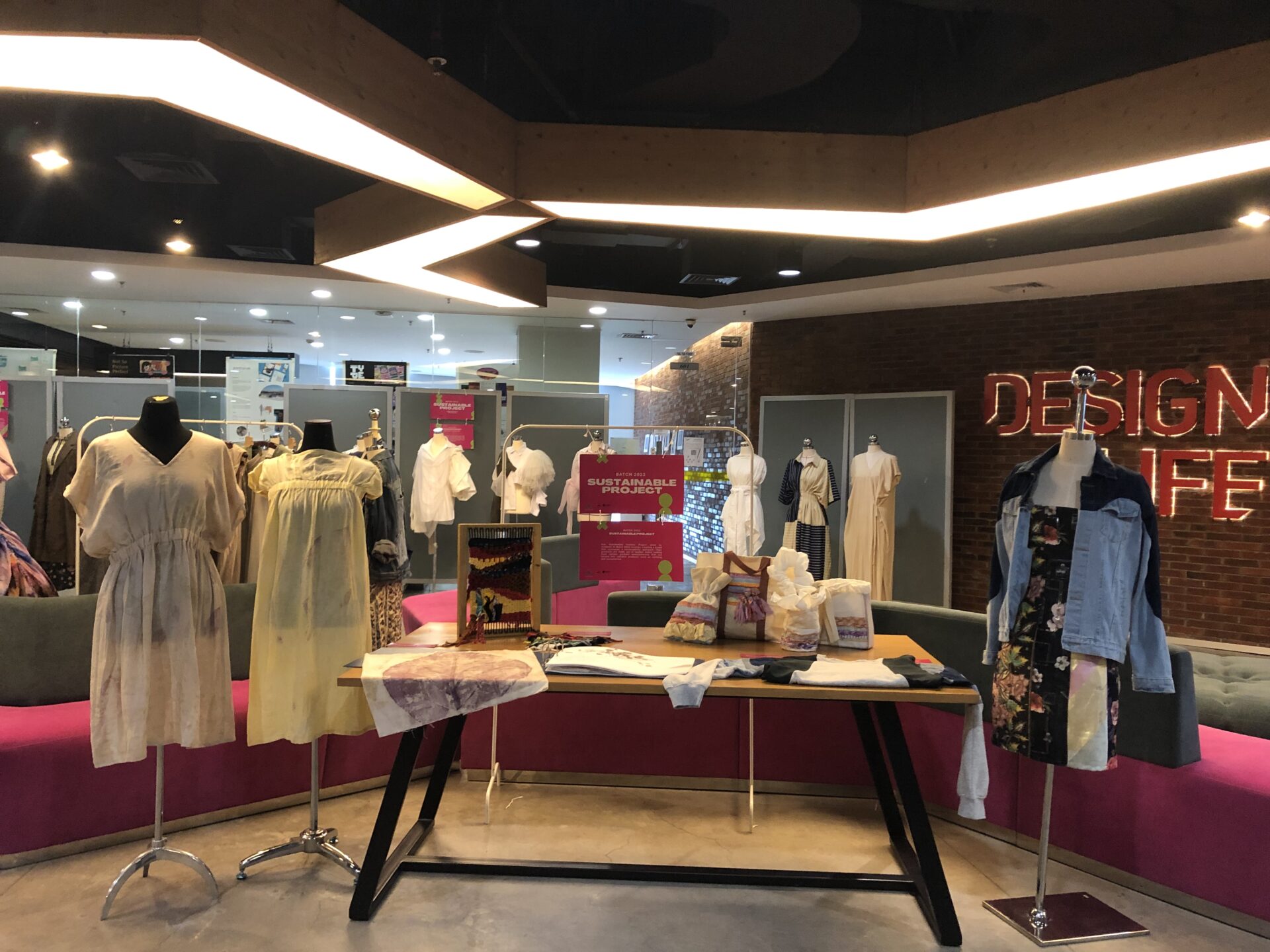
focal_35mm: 28
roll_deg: -1.5
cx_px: 635
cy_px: 476
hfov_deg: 63.4
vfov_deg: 49.7
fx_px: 1027
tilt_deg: -2.5
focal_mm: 3.99
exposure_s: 1/17
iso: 100
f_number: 1.8
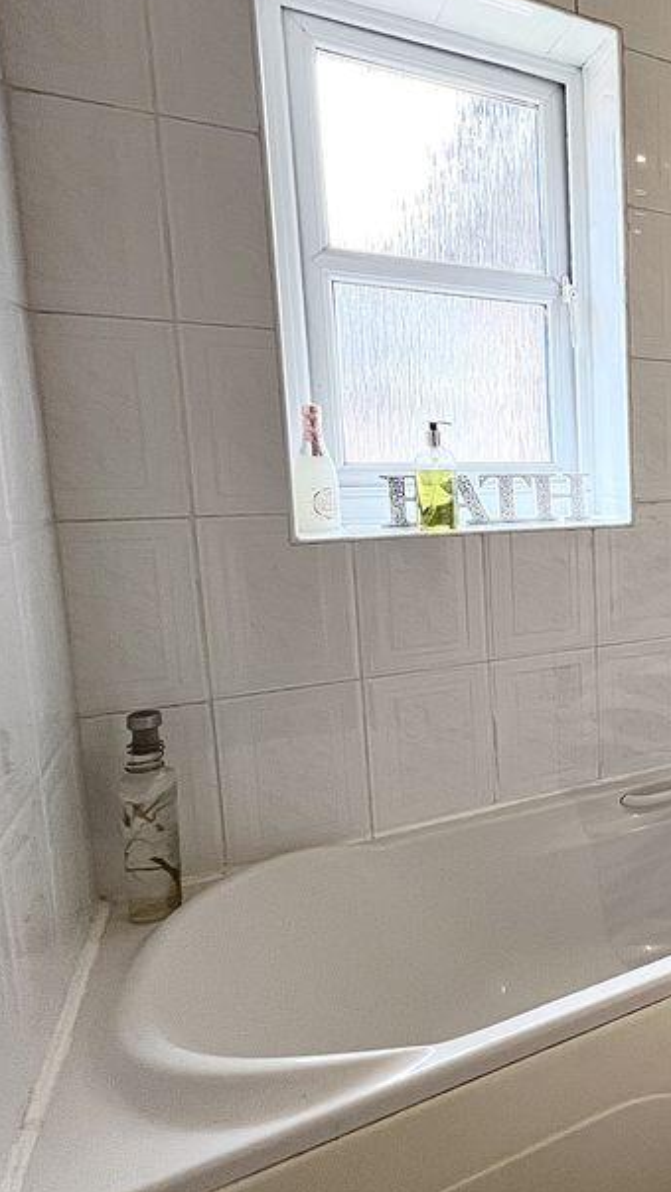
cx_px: 928
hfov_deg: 32.0
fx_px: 759
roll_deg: -1.3
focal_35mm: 24
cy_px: 537
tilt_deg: -7.9
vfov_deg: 76.1
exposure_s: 1/100
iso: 200
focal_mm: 1.57
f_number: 1.8
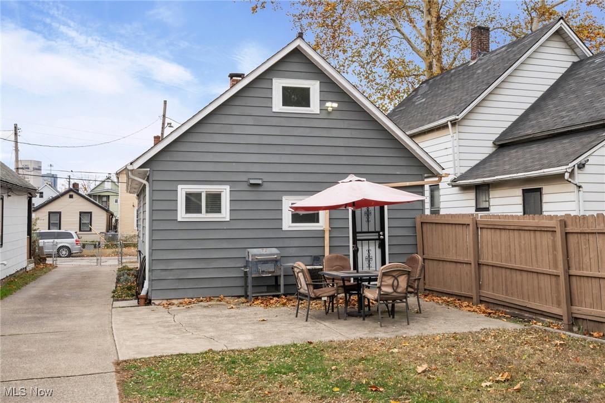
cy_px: 202
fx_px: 605
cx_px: 302
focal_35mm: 36
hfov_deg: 53.2
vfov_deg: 36.8
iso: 250
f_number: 9
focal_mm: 24
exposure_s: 1/80
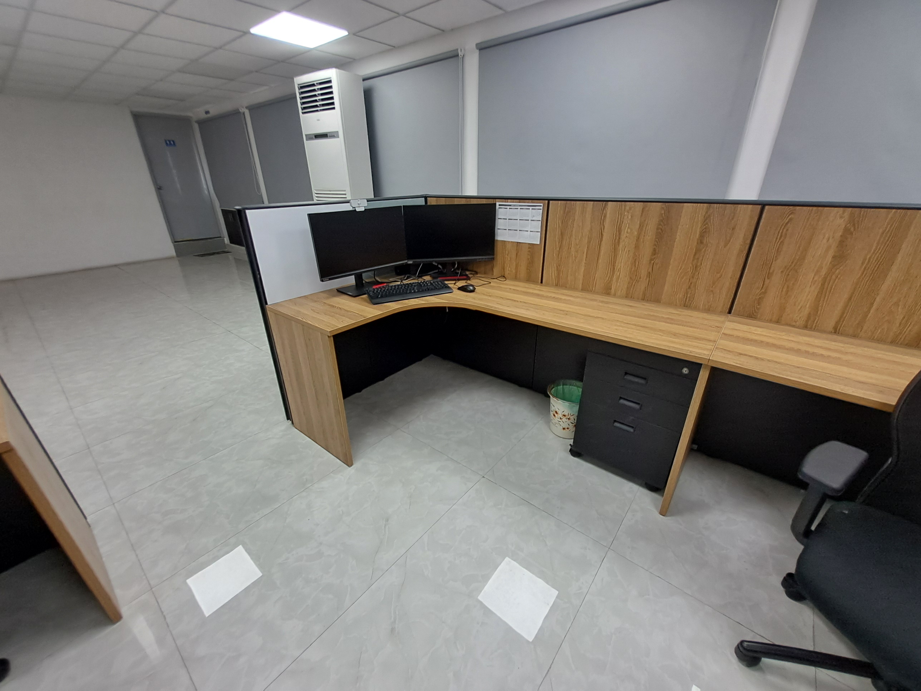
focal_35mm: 13
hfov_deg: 106.2
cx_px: 460
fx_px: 346
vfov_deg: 89.9
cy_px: 346
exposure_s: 1/50
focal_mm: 1.13
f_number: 2.2
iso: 125
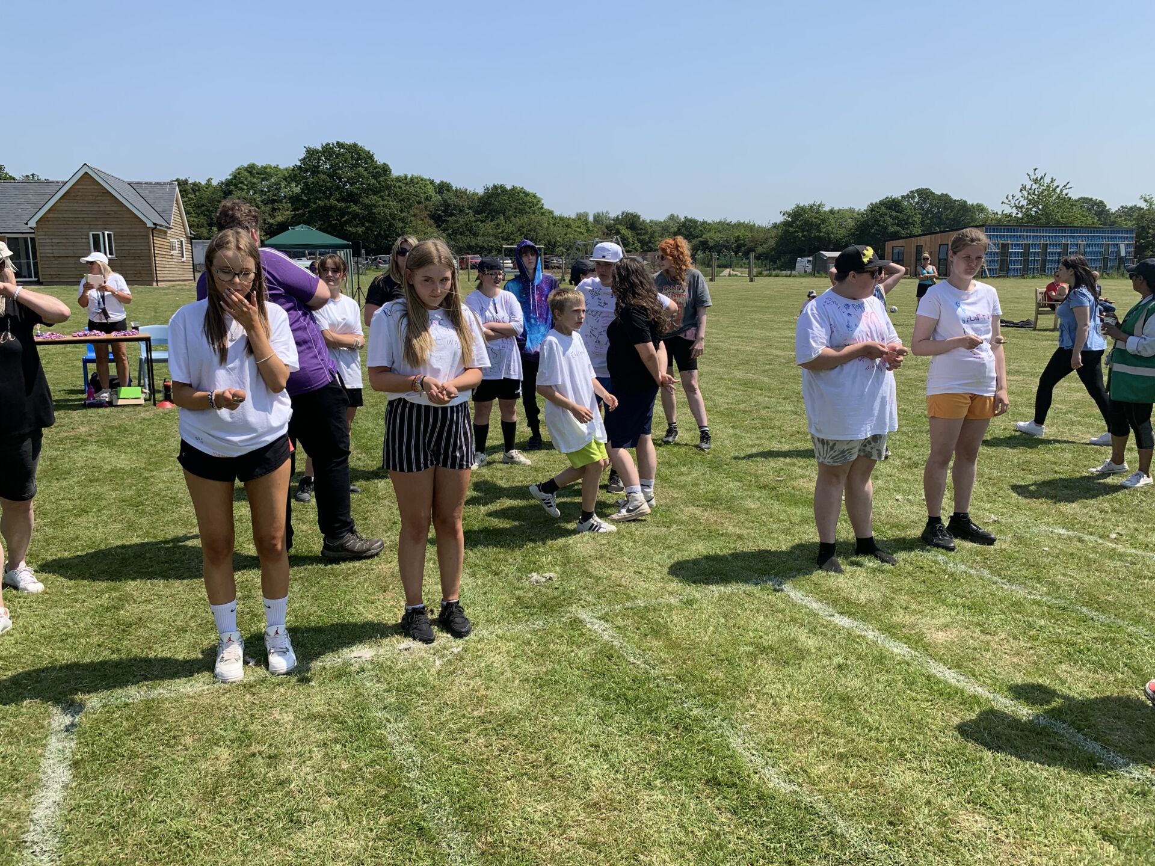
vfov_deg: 53.1
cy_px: 433
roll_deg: +1.1
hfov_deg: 67.3
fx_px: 868
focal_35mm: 26
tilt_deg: -10.5
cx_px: 578
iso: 25
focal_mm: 4.25
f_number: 1.8
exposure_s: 1/2114
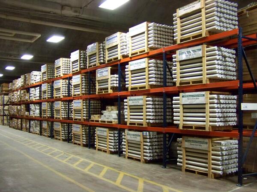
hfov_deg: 49.0
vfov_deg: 37.7
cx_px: 128
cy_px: 96
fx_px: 282
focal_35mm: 38
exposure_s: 1/40
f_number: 2.8
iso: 400
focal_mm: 6.3
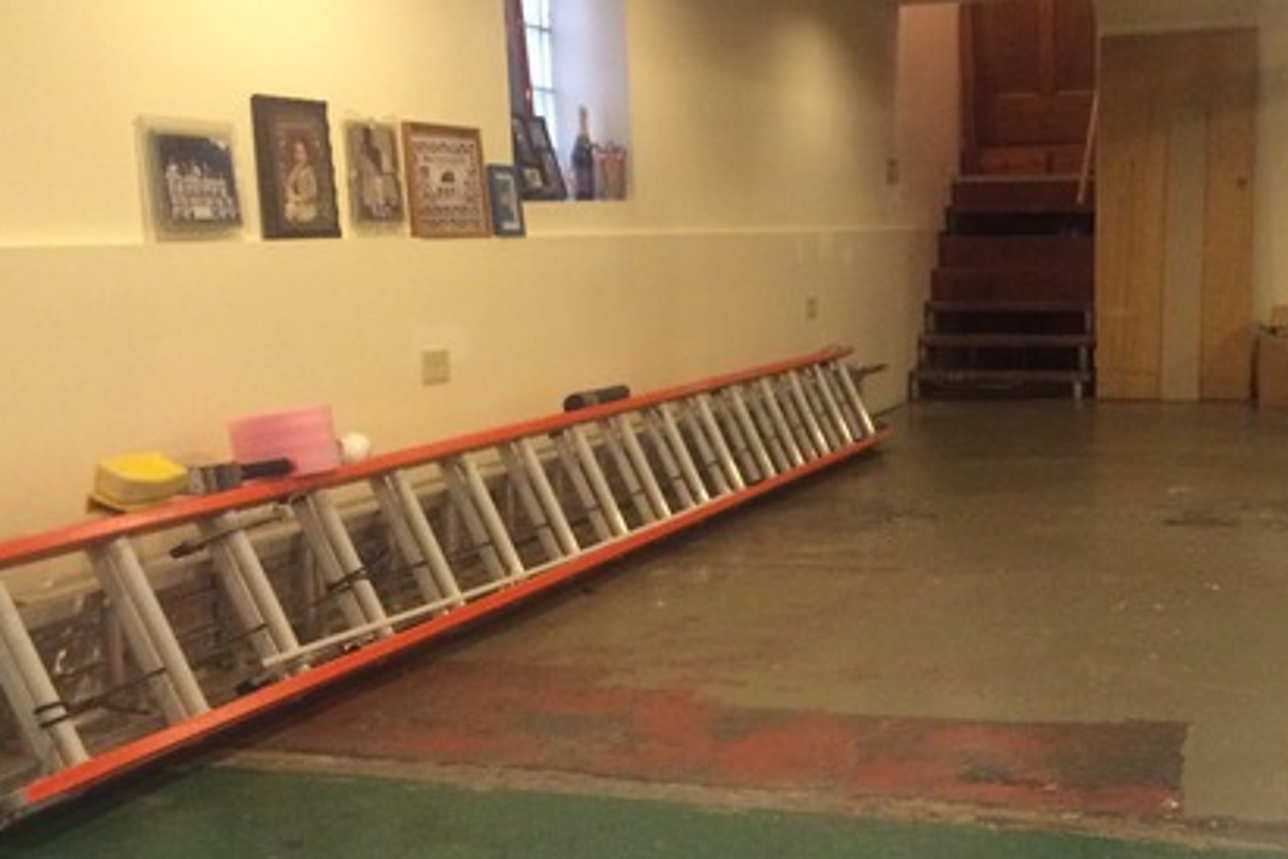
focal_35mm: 47
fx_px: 1681
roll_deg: +1.7
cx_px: 884
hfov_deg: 41.2
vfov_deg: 28.6
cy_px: 489
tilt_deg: -7.7
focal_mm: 4.15
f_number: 2.2
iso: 320
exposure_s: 1/30
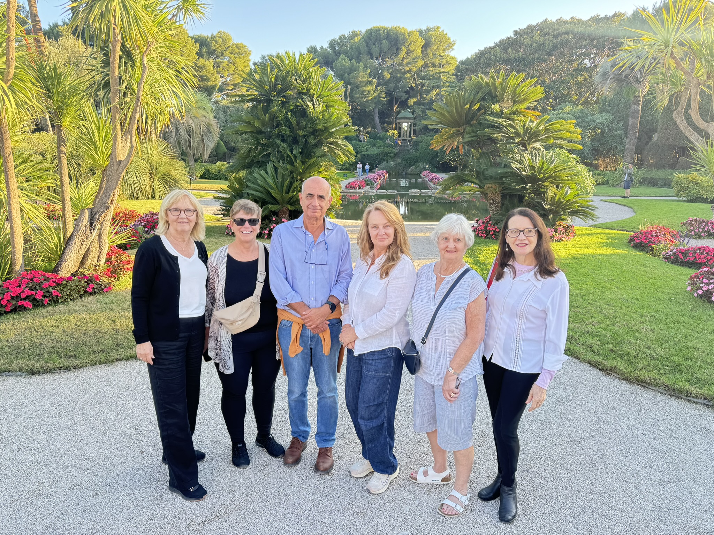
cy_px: 268
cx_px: 357
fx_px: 495
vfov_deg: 56.8
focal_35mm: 24
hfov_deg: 71.6
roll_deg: +0.5
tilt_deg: -11.6
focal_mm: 6.76
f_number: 1.78
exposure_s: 1/158
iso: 80
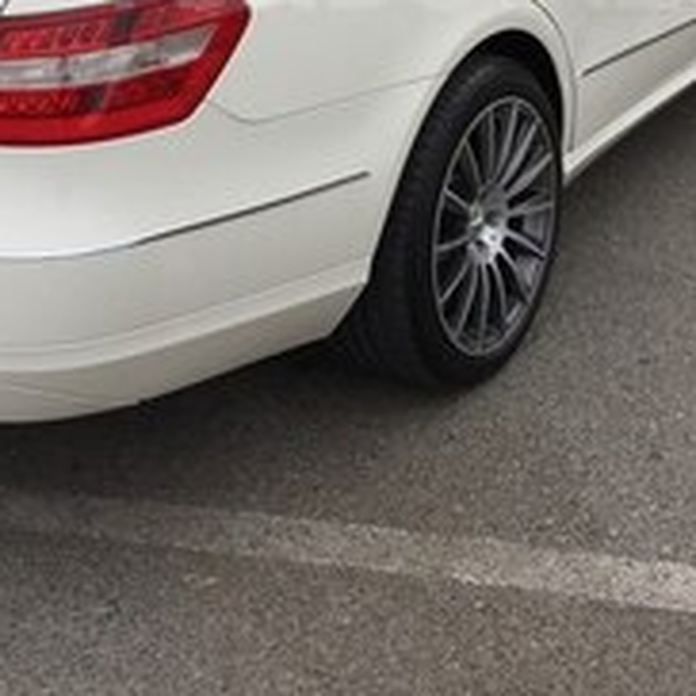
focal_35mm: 70
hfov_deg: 24.6
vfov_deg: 23.4
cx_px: 386
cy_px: -34
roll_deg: +1.2
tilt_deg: -13.9
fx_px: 1592
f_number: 2.2
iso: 32
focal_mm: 4.15
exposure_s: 1/1099
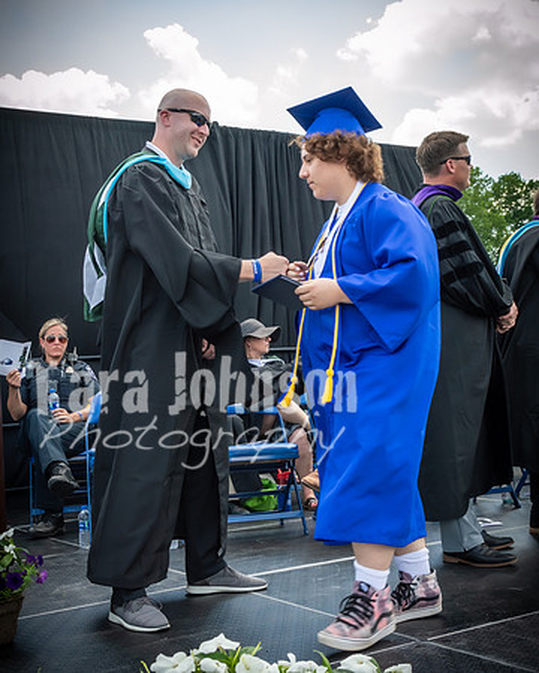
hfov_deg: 31.2
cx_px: 265
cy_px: 322
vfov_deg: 38.4
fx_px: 966
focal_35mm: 48
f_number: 7.1
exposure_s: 1/200
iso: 200
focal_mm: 22
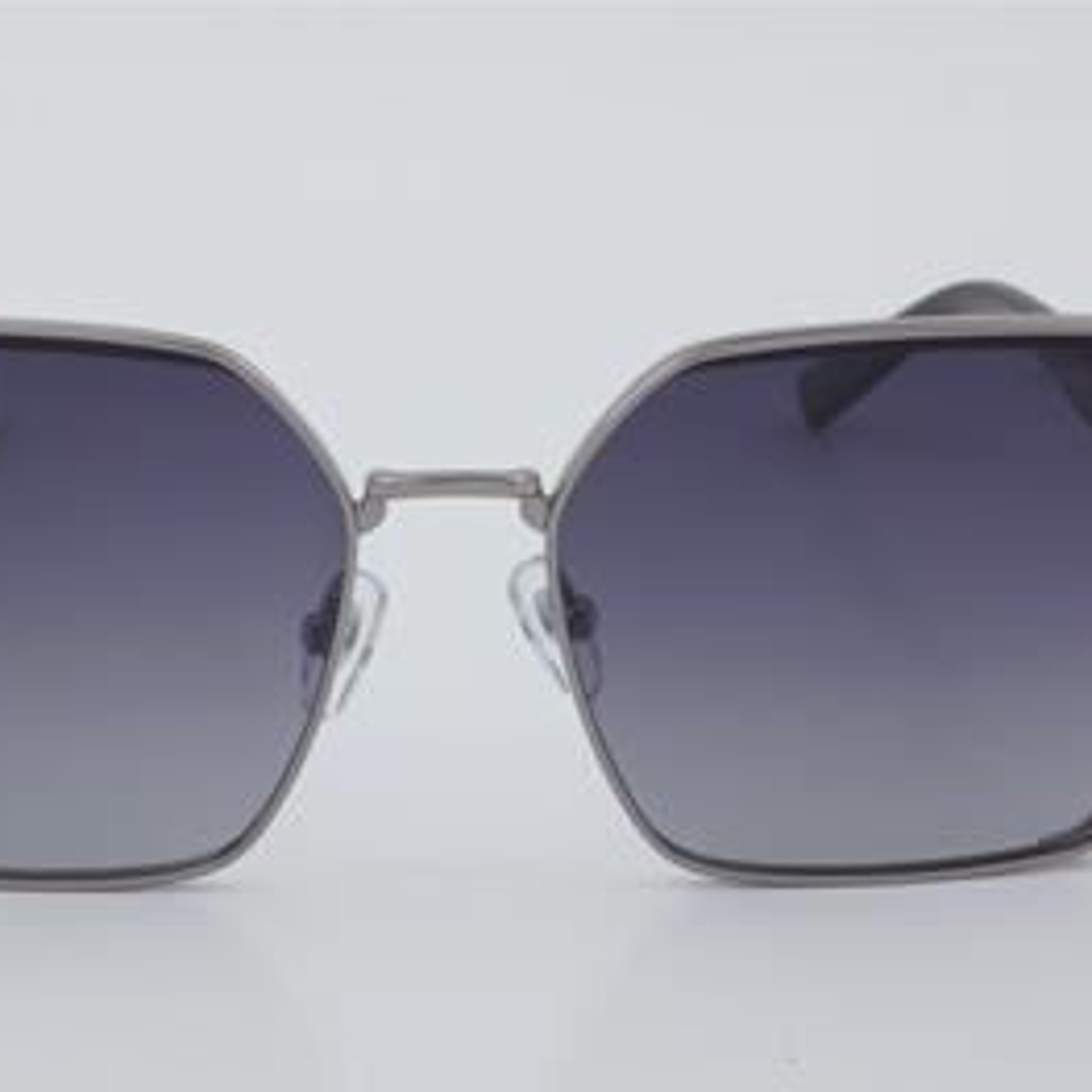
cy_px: 548
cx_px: 440
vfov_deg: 16.3
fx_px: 3806
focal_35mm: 107
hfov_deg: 16.3
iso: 100
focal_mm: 55
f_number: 32
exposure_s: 1/4
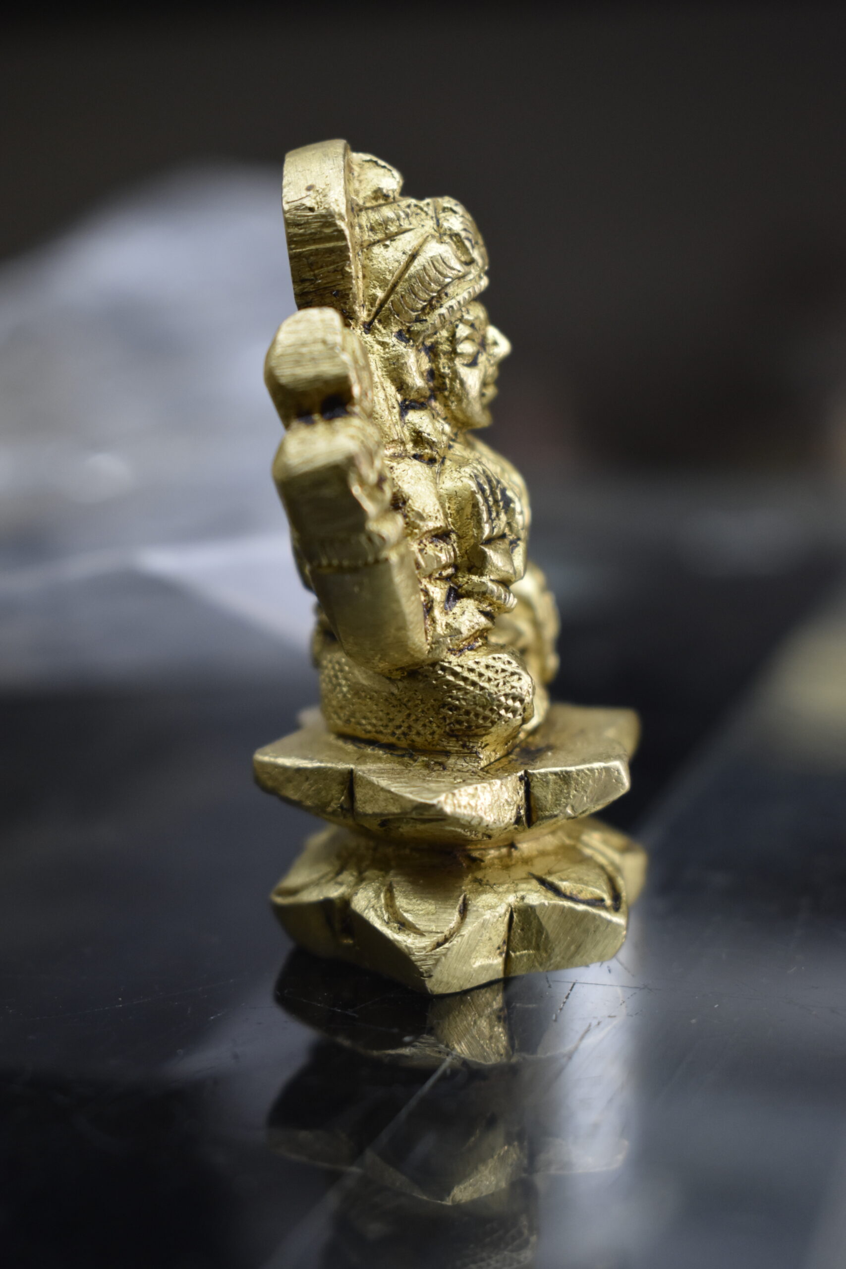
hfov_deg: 22.6
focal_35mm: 60
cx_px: 423
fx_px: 2115
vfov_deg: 33.4
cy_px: 634
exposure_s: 1/60
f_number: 4.8
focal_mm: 40
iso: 1000
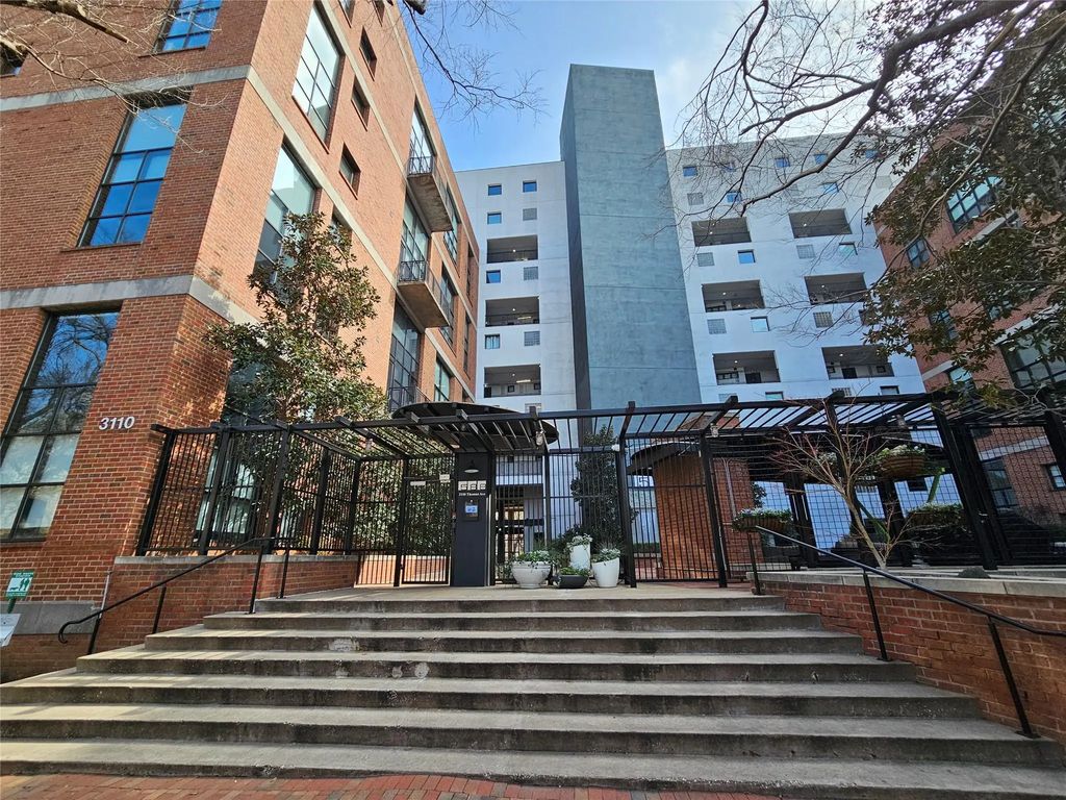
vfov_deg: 89.9
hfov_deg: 106.2
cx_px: 533
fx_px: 400
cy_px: 400
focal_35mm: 13
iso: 50
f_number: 2.2
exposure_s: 1/876
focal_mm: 2.2
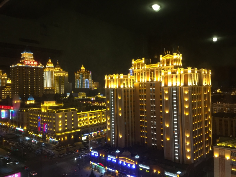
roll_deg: +0.2
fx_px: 198
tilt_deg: +1.0
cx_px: 118
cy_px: 88
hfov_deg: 61.7
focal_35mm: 29
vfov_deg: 48.2
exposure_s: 1/17
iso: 160
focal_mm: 4.15
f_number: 2.2
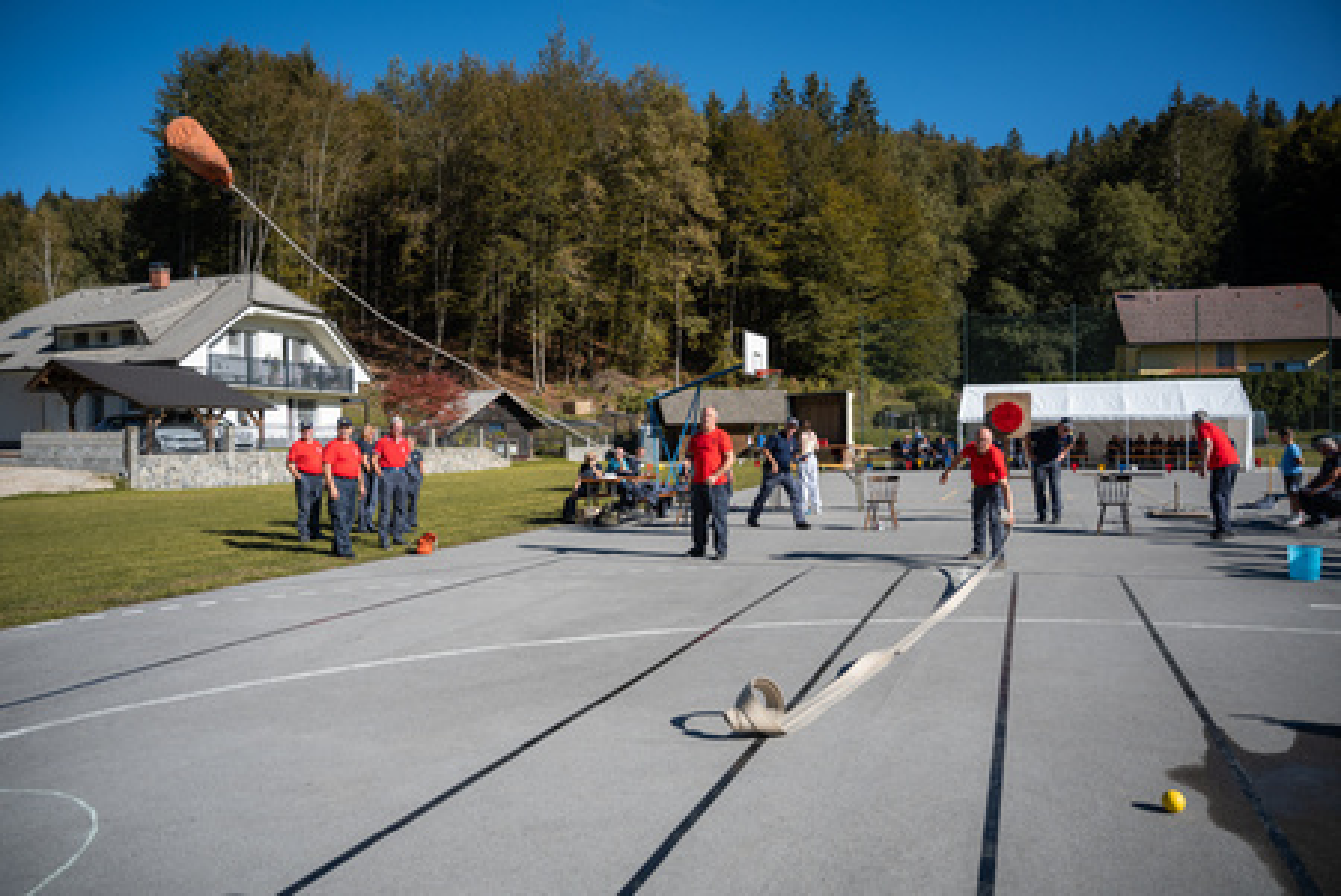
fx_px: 896
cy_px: 448
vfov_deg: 53.2
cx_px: 670
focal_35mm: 24
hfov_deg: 73.6
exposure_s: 1/3200
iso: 125
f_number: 2.8
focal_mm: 24
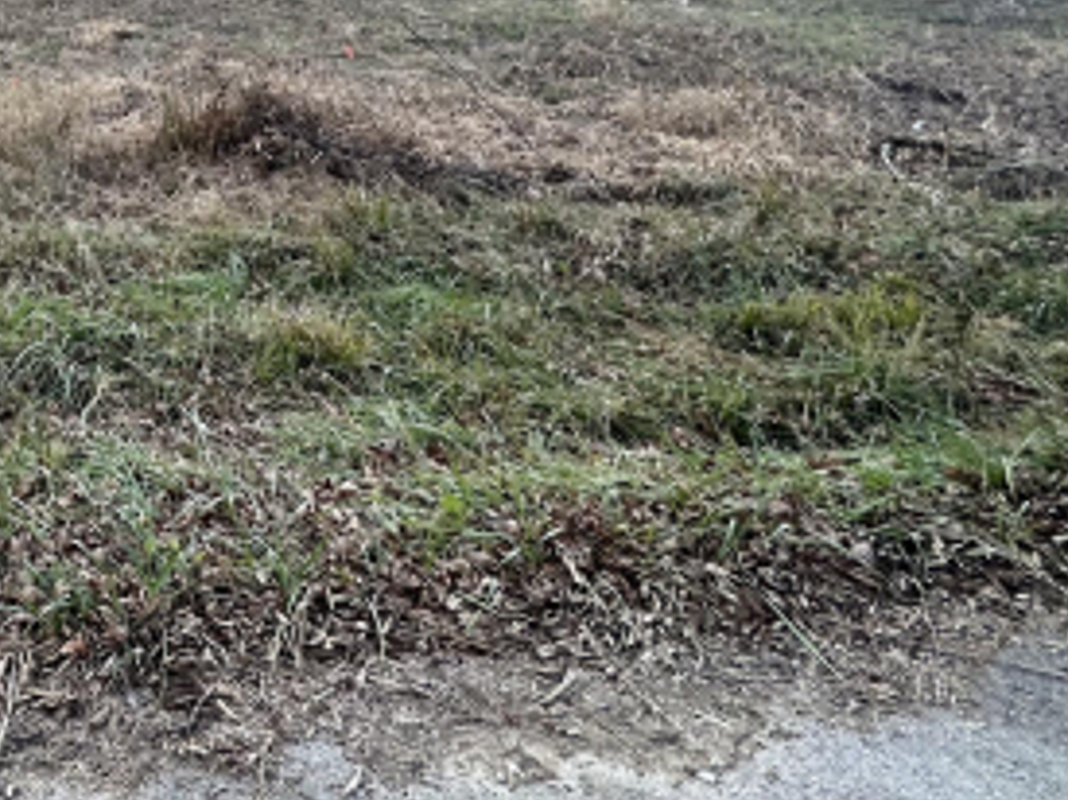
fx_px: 1049
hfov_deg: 40.1
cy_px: -23
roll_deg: +0.6
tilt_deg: -0.3
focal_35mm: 34
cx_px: -184
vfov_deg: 36.9
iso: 40
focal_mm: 2.22
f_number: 2.2
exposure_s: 1/150
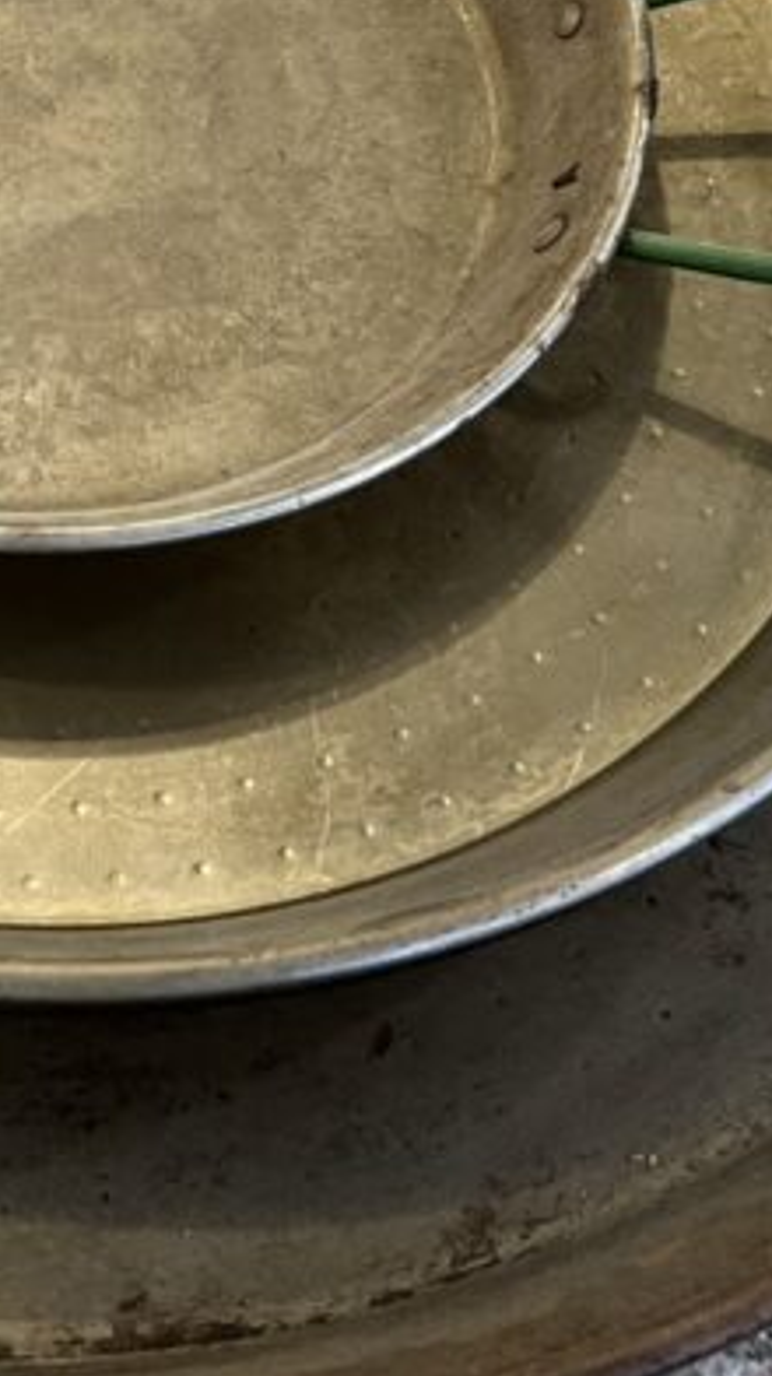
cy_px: 312
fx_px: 2698
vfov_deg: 28.1
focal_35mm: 74
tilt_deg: -55.8
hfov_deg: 16.0
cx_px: -4
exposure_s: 1/60
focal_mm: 5.1
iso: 125
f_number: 1.6
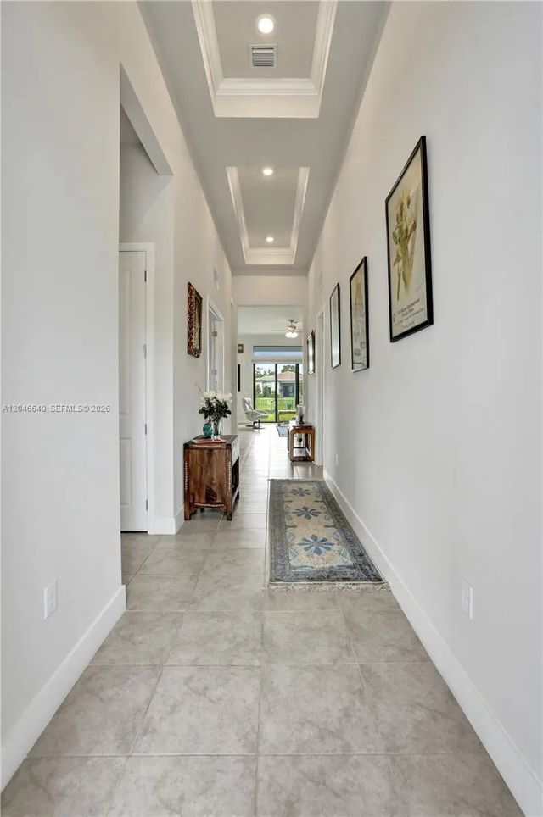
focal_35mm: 16
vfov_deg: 96.8
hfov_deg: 73.6
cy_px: 408
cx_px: 272
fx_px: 363
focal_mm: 16
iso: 1600
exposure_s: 1/200
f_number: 7.1
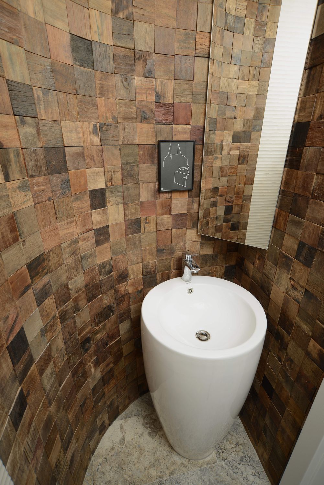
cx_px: 162
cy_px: 242
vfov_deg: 90.0
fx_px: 243
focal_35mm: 18
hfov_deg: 67.4
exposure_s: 1/20
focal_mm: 18
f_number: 10
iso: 100
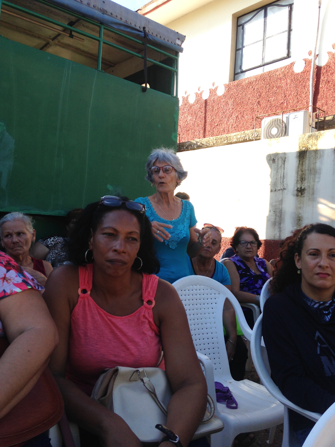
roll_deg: -1.8
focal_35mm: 33
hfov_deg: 42.9
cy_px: 224
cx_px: 168
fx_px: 426
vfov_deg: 55.4
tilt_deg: +1.5
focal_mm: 4.12
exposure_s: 1/359
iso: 50
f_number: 2.4
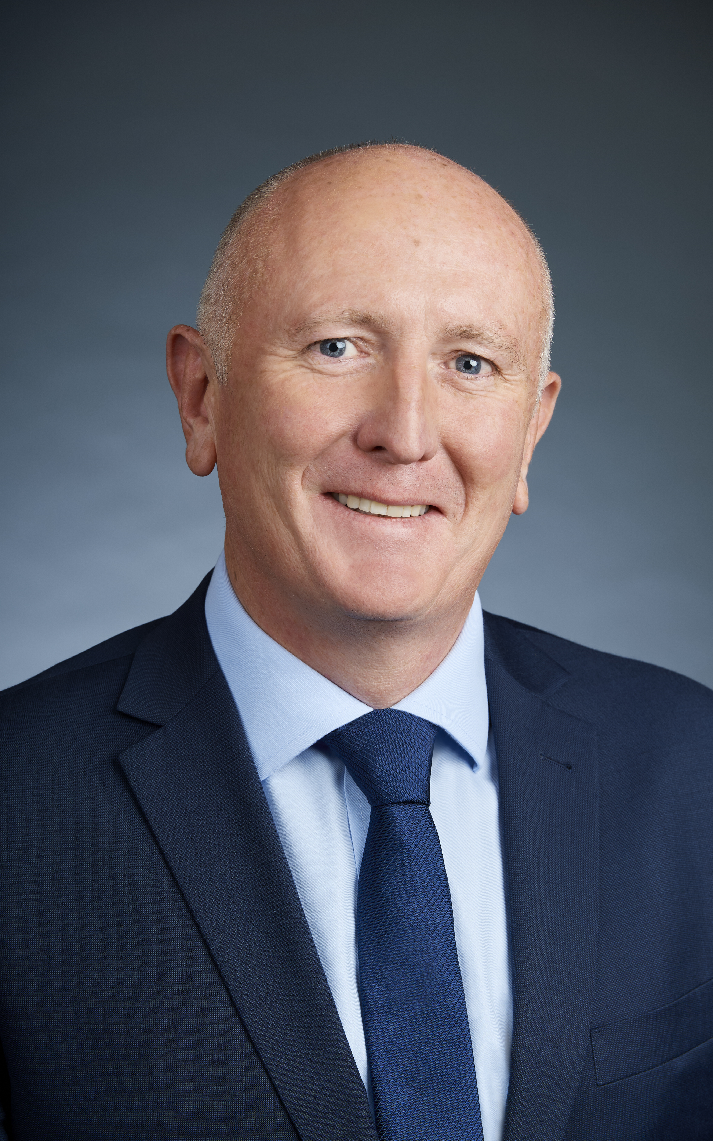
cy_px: 571
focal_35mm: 184
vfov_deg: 11.4
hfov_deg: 7.1
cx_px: 346
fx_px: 5720
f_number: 9
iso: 200
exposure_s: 1/250
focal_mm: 180
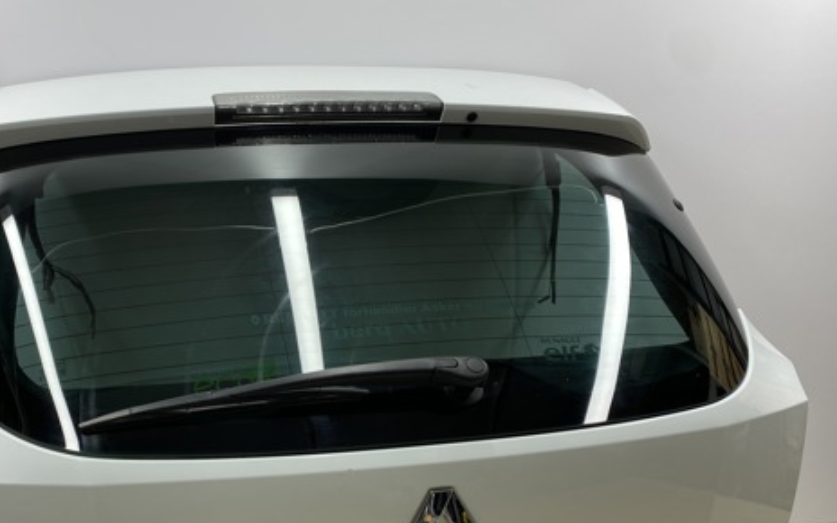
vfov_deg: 32.6
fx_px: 867
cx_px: 299
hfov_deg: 50.9
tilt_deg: -15.7
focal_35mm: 38
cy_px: 427
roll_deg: +1.9
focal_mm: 4.25
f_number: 1.8
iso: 32
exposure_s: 1/134
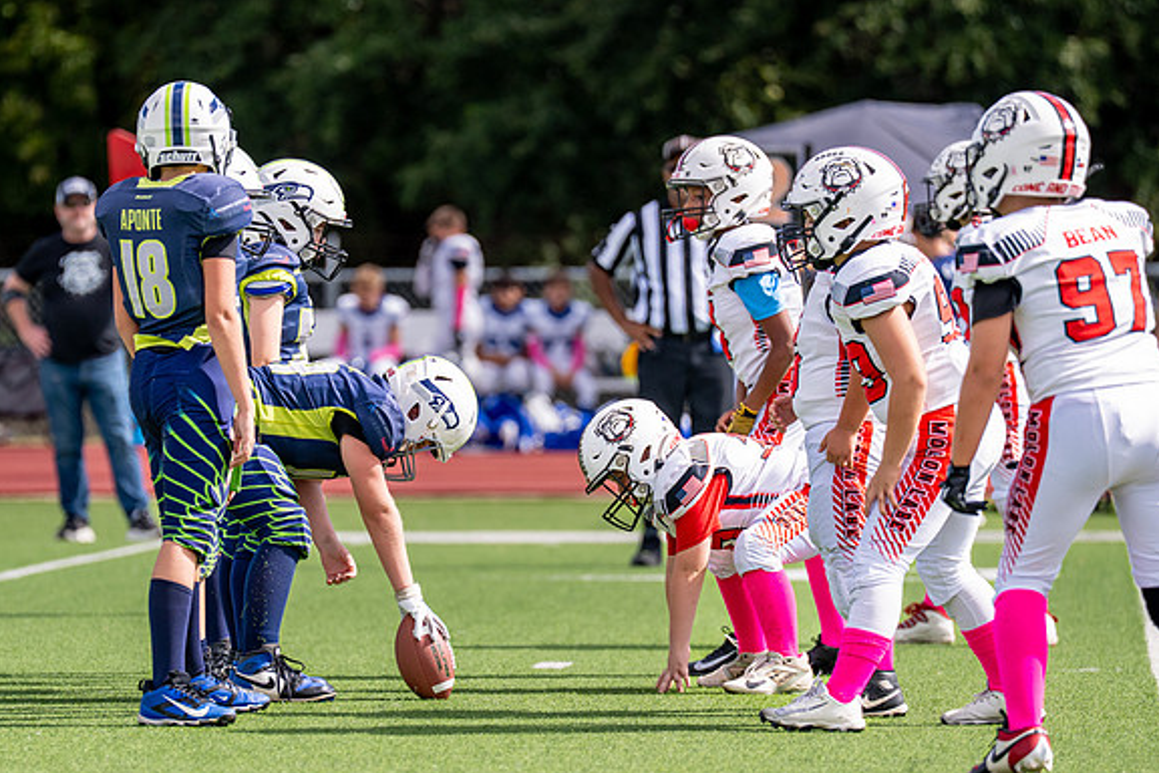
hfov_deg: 6.2
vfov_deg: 4.2
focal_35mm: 330
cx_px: 445
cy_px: 506
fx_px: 10623
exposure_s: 1/3200
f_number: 2.8
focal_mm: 200
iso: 250
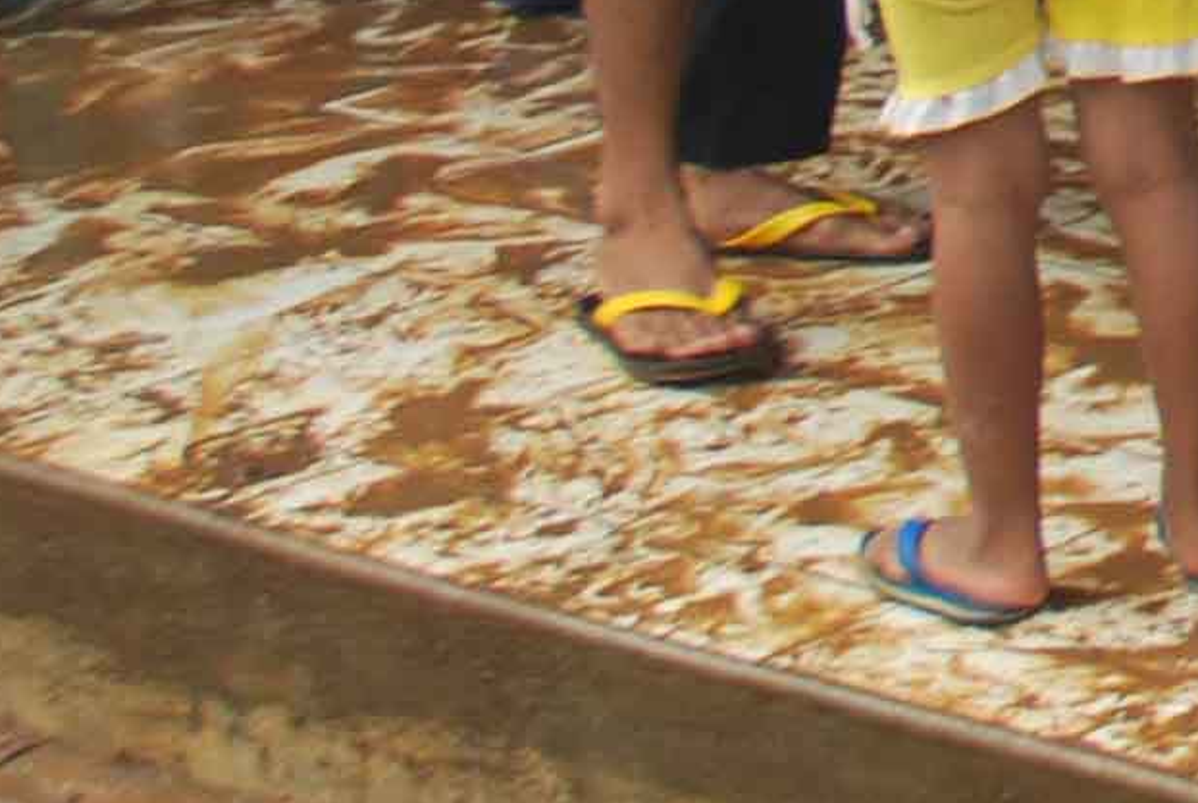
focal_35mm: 168
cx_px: 2945
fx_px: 5600
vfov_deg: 7.6
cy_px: -1194
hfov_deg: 10.4
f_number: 5.6
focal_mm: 18
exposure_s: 1/125
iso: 200
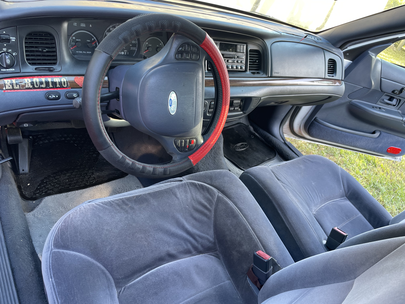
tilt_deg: -32.9
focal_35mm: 26
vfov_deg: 53.1
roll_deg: -20.6
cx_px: 202
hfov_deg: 67.3
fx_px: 304
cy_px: 152
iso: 125
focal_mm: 4.2
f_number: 1.6
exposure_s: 1/120
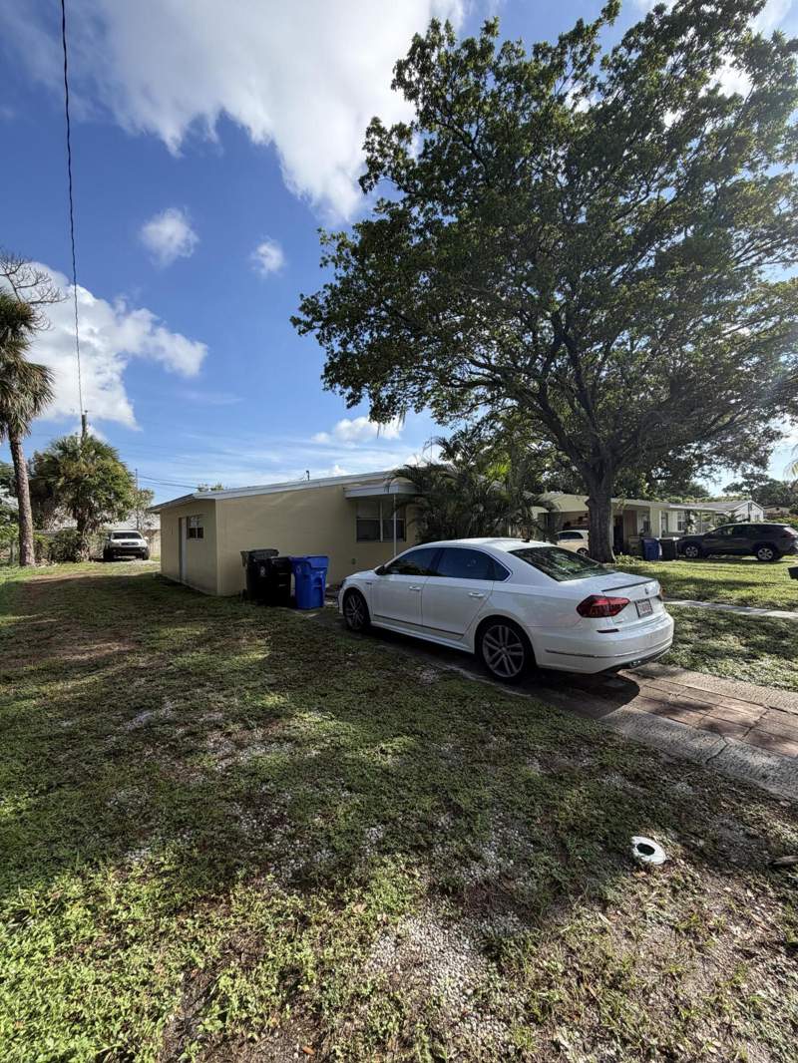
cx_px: 399
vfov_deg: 102.1
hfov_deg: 85.7
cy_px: 532
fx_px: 430
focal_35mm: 14
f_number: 2.2
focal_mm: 2.22
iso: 32
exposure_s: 1/770
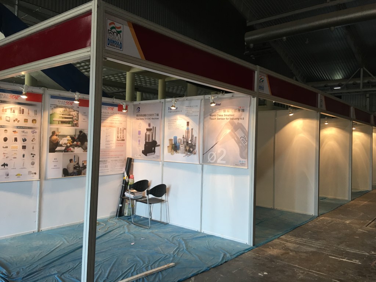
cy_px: 141
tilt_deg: +1.0
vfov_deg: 48.2
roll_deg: -1.0
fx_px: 315
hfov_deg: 61.7
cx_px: 188
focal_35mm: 29
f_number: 2.2
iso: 32
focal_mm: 4.15
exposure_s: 1/33
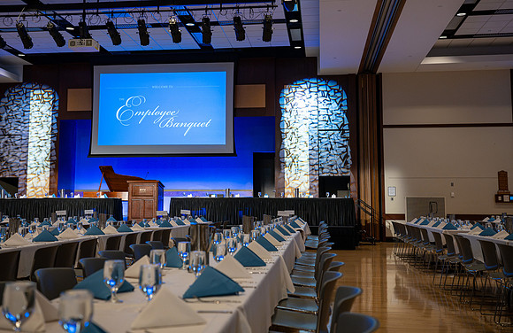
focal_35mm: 43
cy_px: 140
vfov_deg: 30.7
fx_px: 606
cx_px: 236
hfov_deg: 45.9
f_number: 3.5
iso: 2000
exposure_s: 1/200
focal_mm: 37
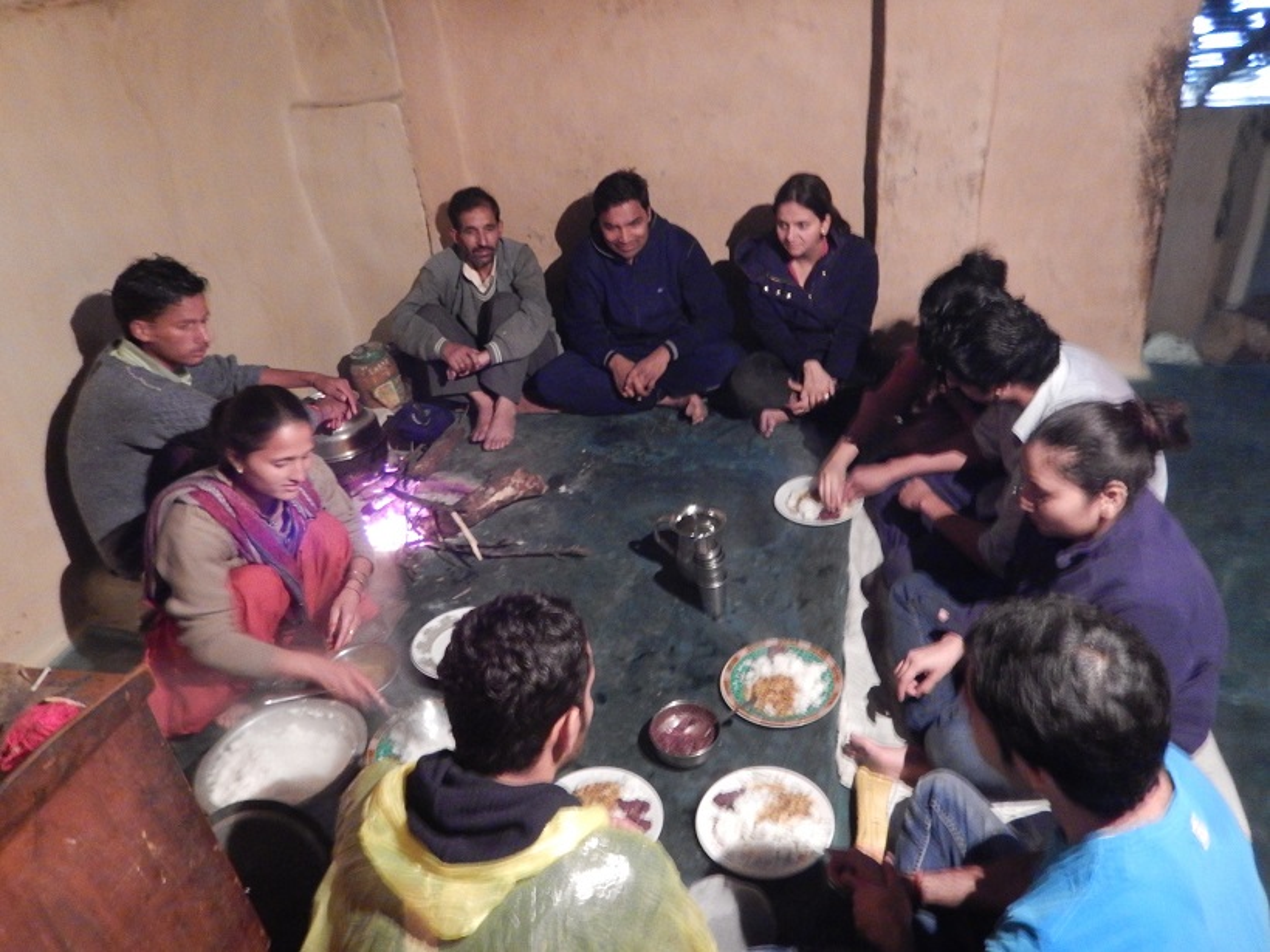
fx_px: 881
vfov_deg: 56.8
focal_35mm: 24
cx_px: 635
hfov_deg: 71.6
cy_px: 476
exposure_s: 1/1.6
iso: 800
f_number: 2.8
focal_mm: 4.3
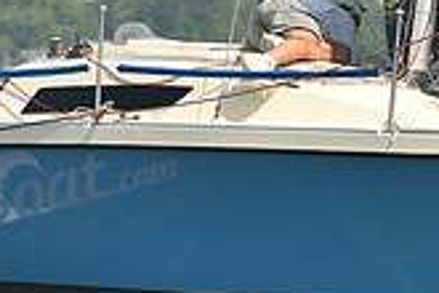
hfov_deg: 2.4
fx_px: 10279
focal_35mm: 843
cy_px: 31
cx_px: 317
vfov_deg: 1.6
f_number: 7.1
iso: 320
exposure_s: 1/1250
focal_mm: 240
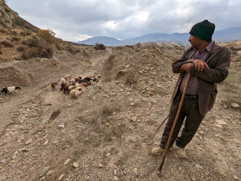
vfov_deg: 78.2
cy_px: 90
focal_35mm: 16
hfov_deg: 94.4
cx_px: 120
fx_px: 112
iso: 49
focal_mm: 2.35
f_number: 2.2
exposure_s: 1/738
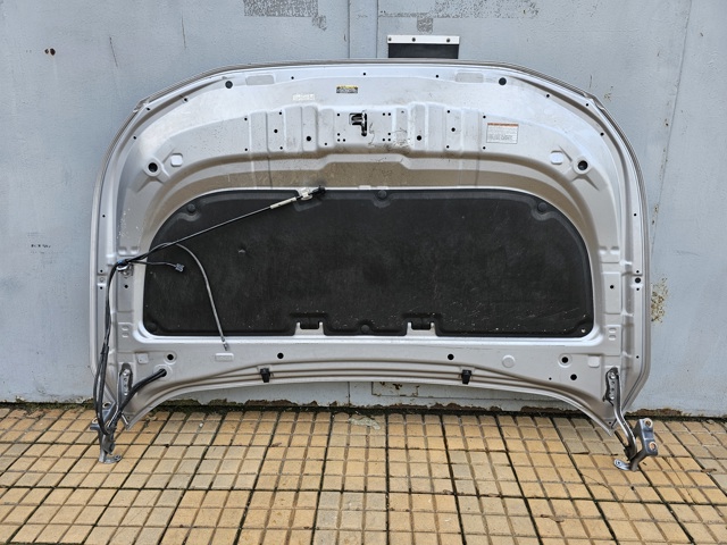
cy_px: 272
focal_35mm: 23
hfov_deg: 73.9
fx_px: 483
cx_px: 364
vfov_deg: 58.9
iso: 50
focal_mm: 6.3
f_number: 1.7
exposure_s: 1/120
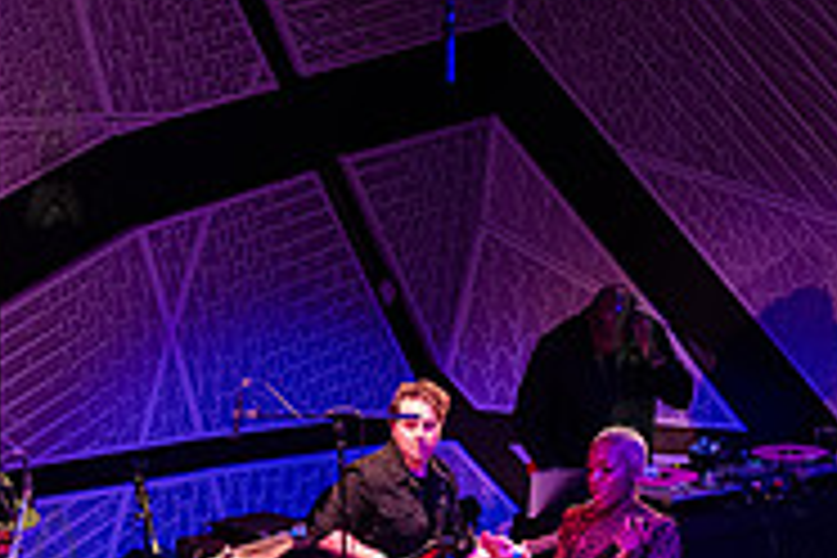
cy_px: 580
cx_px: 50
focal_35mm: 150
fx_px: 3487
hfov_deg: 13.5
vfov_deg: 9.1
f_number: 4.5
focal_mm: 48
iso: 10000
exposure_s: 1/320
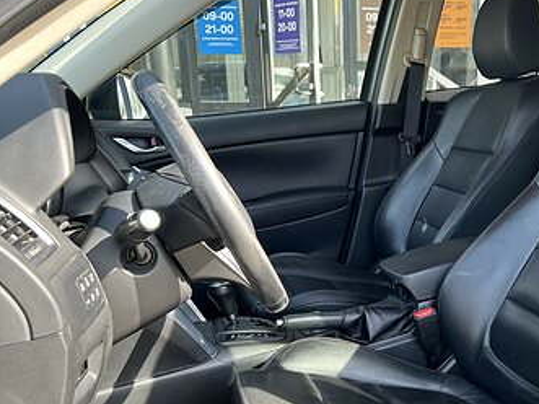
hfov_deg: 42.8
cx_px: 391
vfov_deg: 33.0
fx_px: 669
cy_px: 296
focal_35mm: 43
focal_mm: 5.7
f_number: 1.5
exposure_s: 1/166
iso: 50
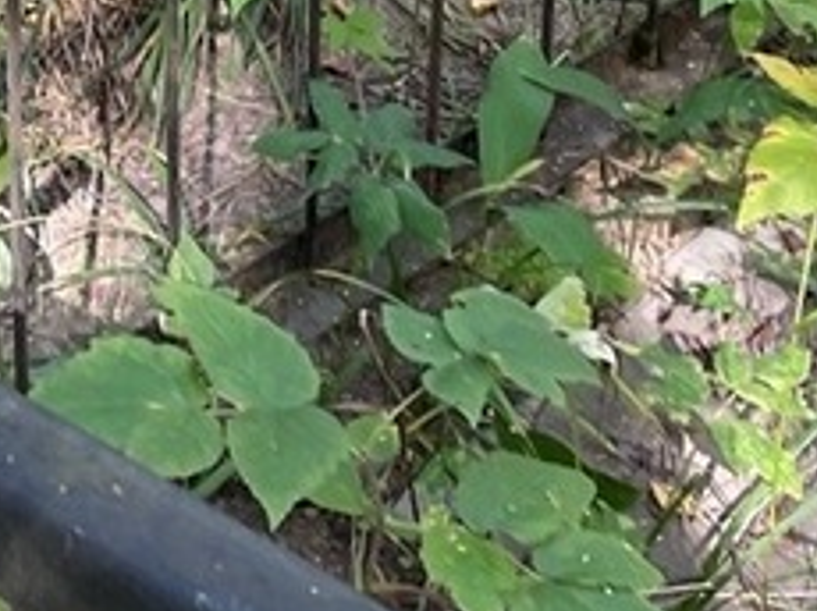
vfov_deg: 11.5
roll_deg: +2.0
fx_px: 2735
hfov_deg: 16.6
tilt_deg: -5.7
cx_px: 0
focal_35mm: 116
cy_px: -600
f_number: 1.6
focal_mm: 4.2
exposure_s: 1/121
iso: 50
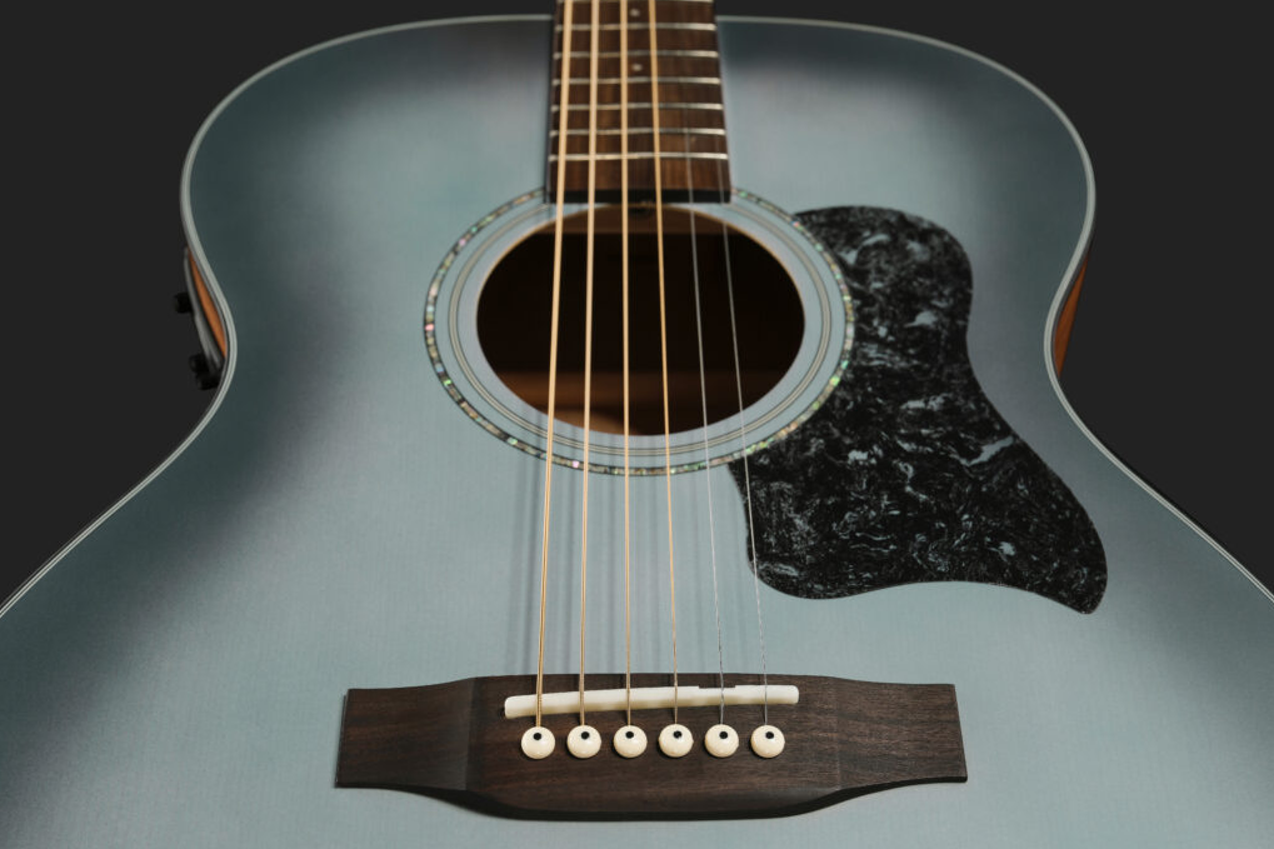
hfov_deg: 42.8
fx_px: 1628
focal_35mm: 46
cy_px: 431
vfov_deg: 29.2
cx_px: 638
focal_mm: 55
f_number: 10
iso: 400
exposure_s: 1/100
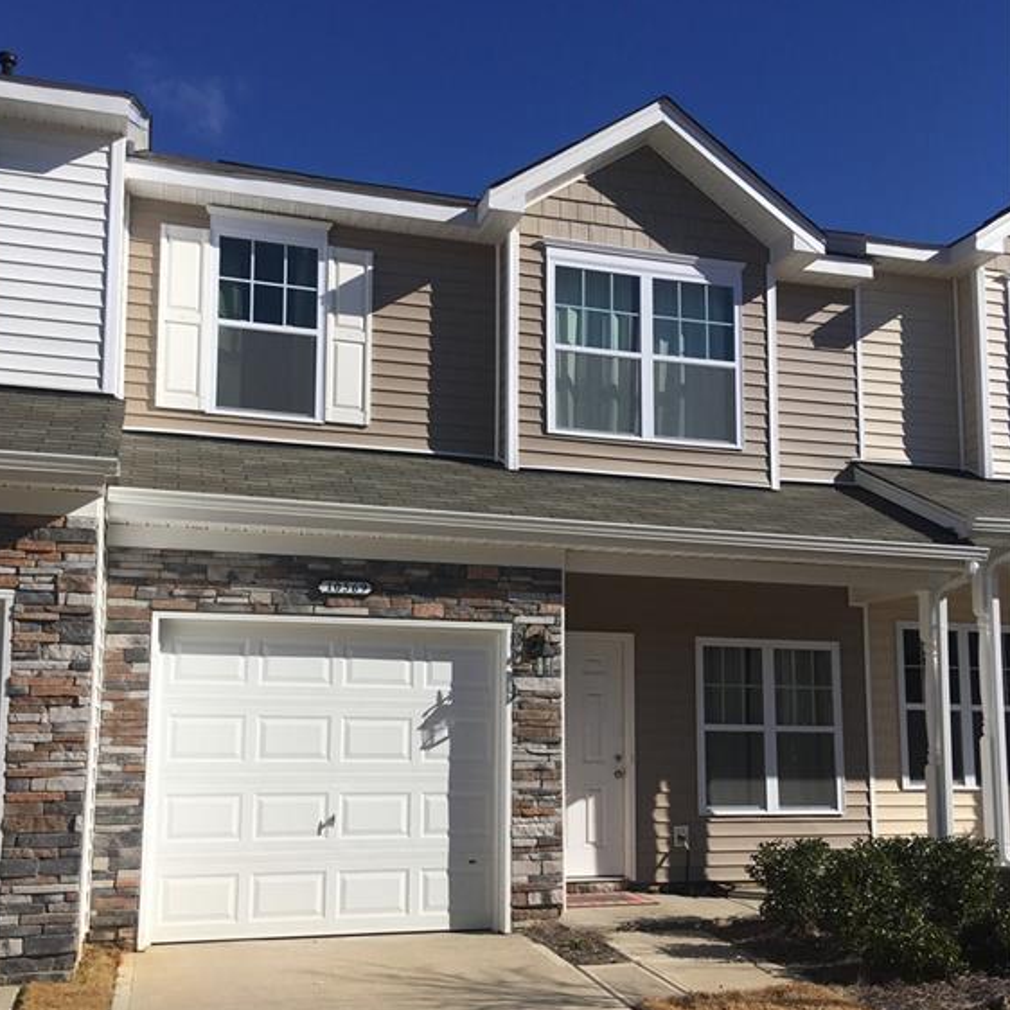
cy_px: 593
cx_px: 498
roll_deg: -0.4
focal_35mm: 35
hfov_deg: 47.2
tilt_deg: +5.1
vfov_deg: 47.0
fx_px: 1155
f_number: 2.2
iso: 25
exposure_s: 1/2959
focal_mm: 4.15
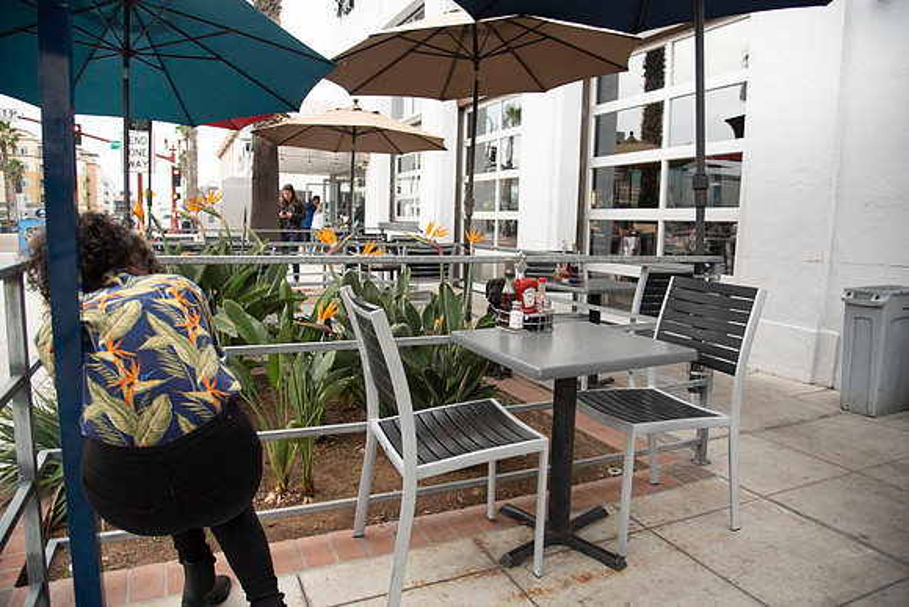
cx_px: 454
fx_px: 606
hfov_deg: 73.7
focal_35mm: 24
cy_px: 304
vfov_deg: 53.2
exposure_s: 1/2500
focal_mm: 24
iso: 400
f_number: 4
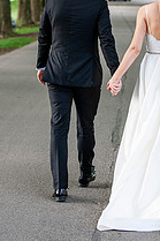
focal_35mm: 151
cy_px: 48
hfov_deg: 9.1
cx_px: 112
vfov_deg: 13.5
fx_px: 1008
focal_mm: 70
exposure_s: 1/1250
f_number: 2.8
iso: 640
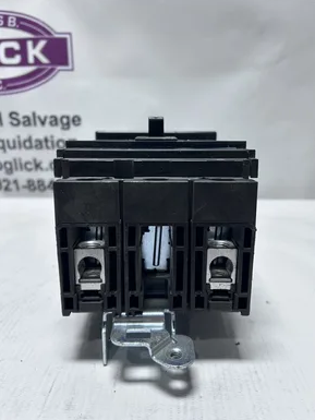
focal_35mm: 27
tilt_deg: -14.7
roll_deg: -0.1
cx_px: 162
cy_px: 215
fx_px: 327
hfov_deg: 51.4
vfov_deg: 65.3
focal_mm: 5.7
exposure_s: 1/375
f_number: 1.5
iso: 50
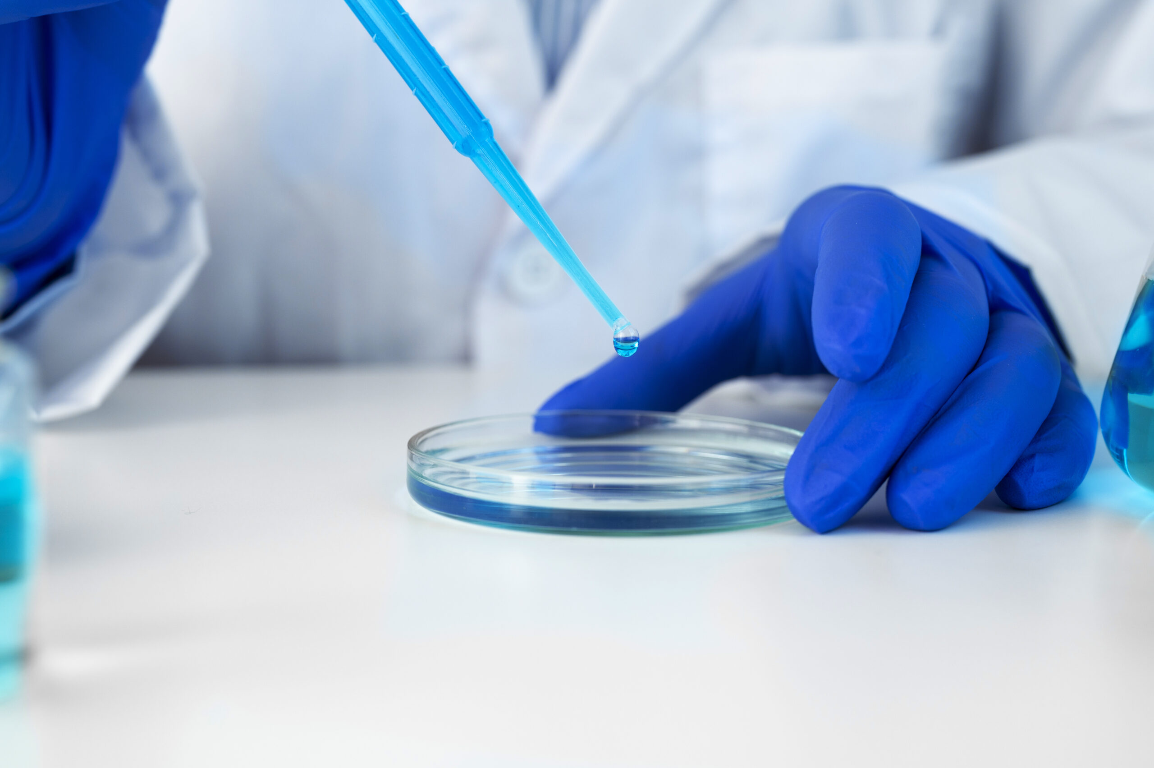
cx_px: 577
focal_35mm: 50
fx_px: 1602
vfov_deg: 27.0
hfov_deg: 39.6
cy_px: 384
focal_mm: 50
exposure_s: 1/200
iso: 320
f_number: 6.3
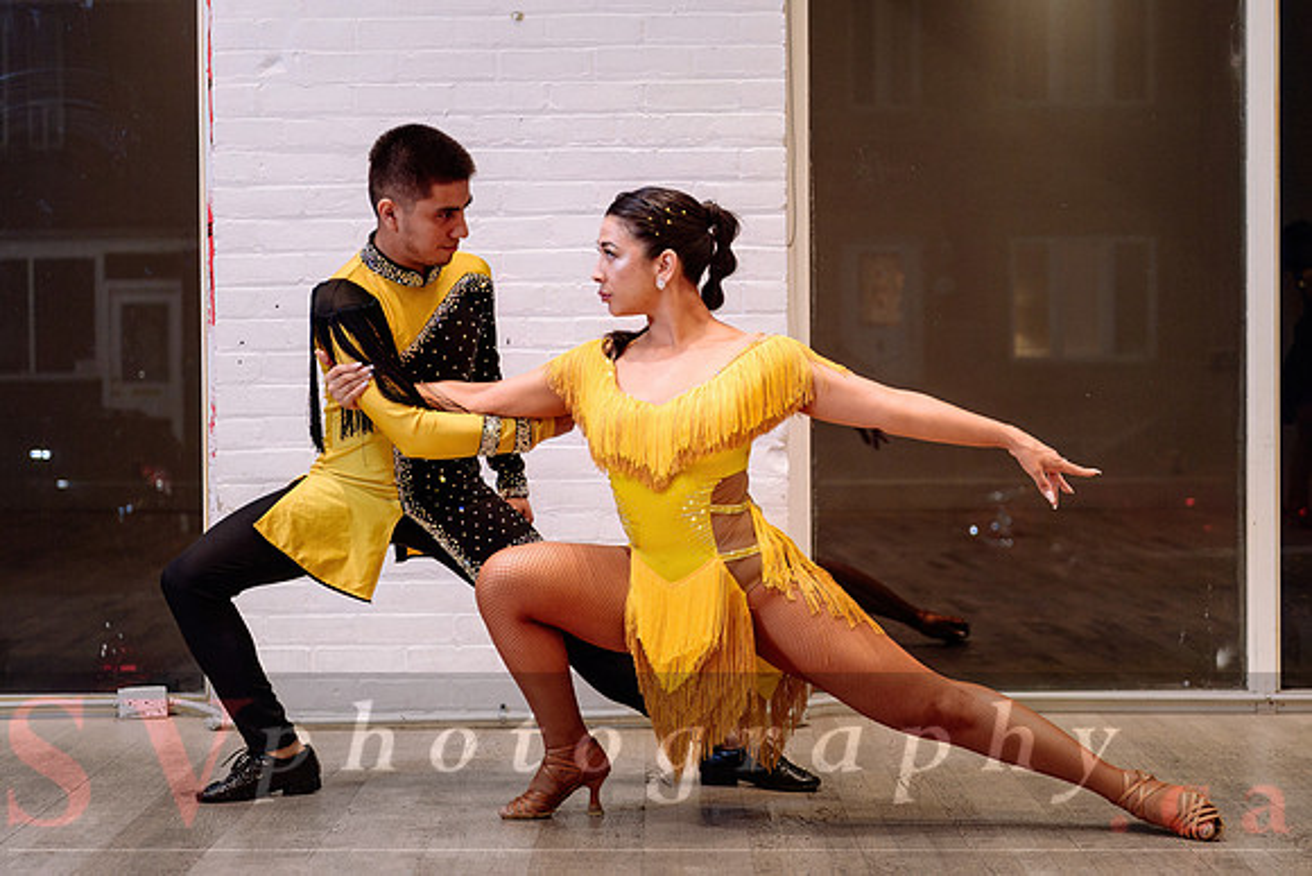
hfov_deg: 31.8
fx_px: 2306
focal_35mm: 63
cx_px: 630
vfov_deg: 21.5
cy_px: 421
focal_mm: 58
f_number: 2.8
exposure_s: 1/100
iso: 640
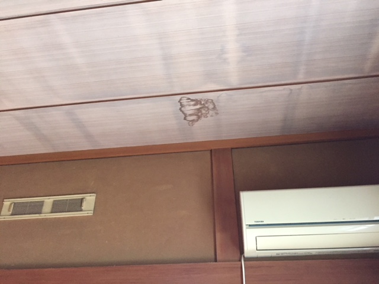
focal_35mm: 29
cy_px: 142
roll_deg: +0.2
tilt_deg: +29.6
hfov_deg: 61.7
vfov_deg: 48.2
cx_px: 190
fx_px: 318
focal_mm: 4.15
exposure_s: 1/30
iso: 250
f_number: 2.2
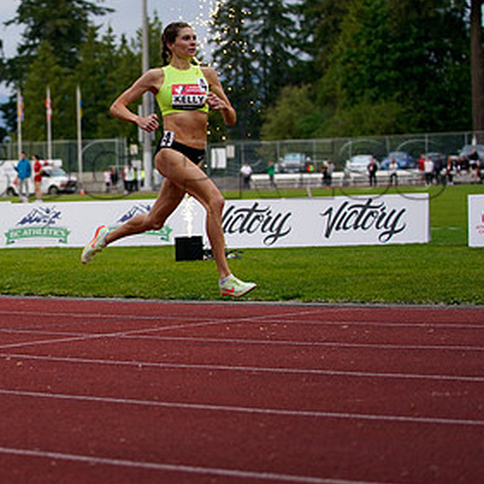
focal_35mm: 123
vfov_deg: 14.2
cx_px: 43
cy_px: 152
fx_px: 1946
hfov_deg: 14.0
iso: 800
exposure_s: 1/1600
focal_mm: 70
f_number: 2.8
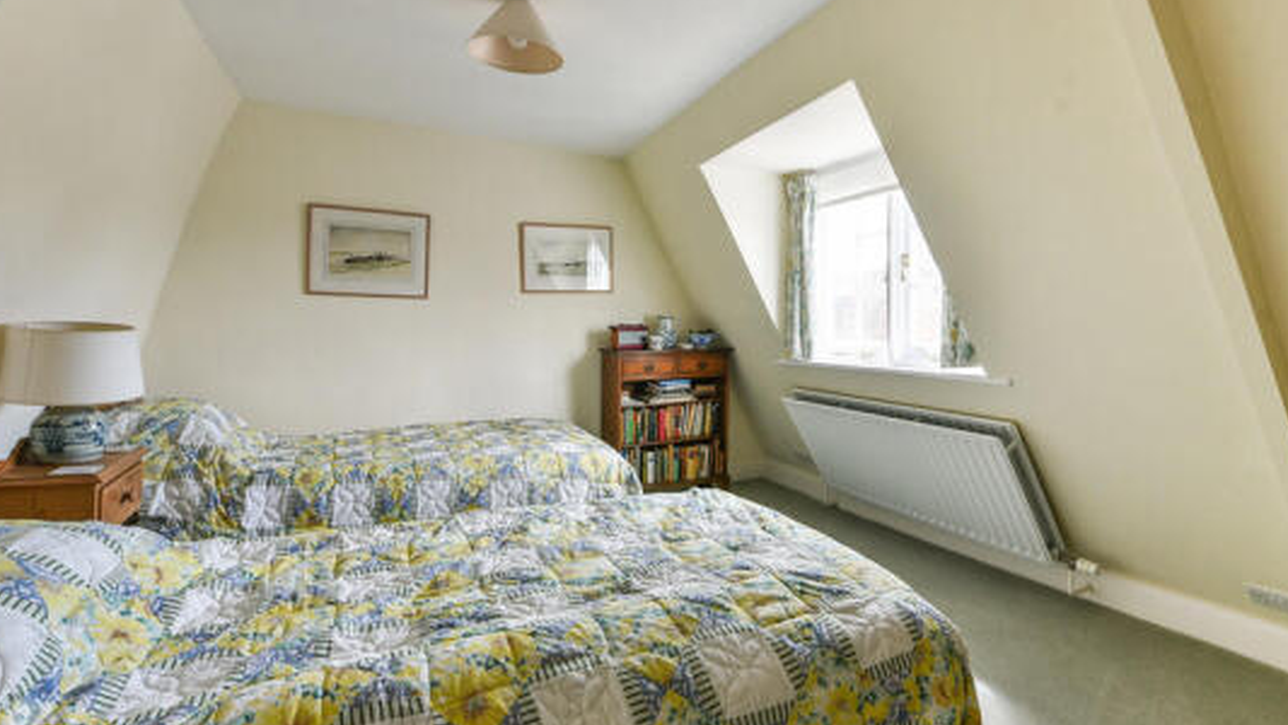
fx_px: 615
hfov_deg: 92.6
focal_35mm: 18
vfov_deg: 61.0
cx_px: 660
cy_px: 335
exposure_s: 1/40
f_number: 8
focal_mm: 14
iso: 400
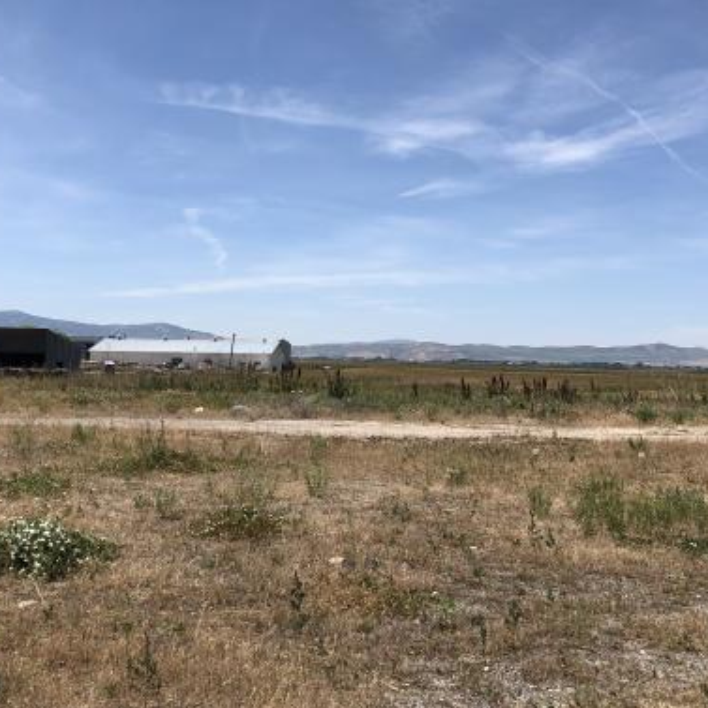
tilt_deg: +3.7
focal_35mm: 42
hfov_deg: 40.0
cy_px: 299
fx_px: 972
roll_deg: -0.6
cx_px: 334
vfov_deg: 39.9
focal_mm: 4
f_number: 1.8
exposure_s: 1/3003
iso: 20
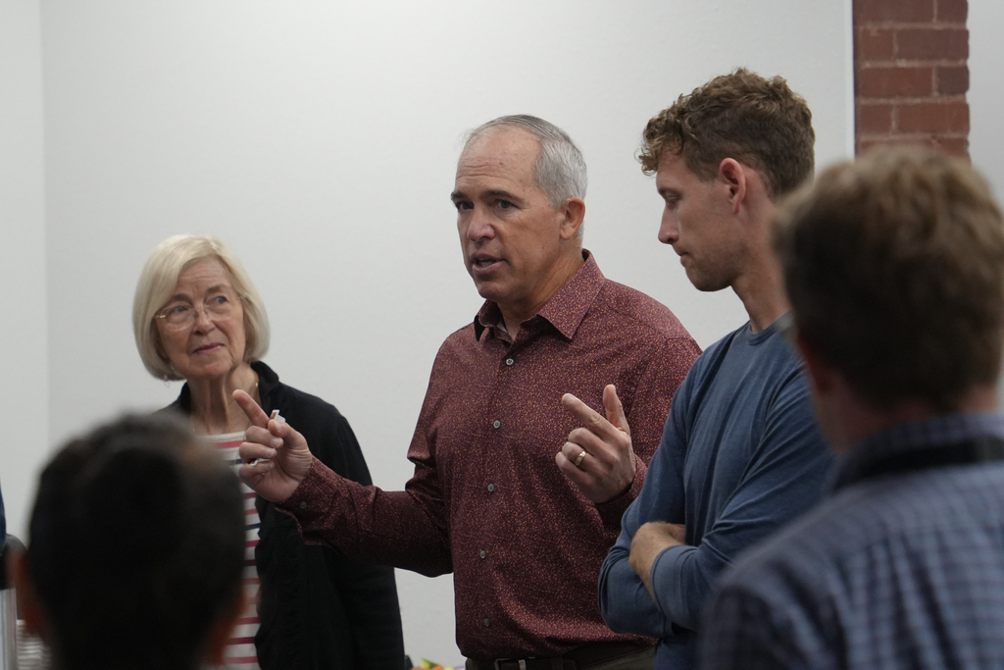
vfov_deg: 6.3
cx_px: 502
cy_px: 335
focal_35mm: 219
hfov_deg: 9.4
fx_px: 6108
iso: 2500
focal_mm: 146
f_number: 5
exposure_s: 1/250
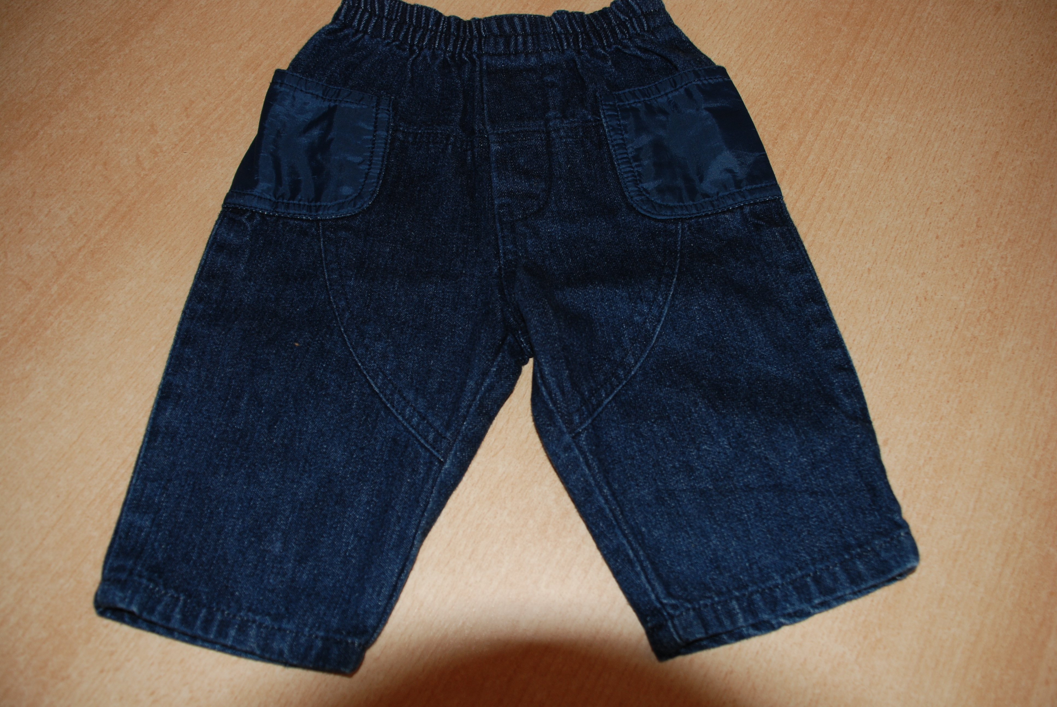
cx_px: 528
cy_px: 354
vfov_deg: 43.7
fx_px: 882
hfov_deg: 61.9
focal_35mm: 30
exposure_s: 1/60
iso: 200
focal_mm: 20
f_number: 3.8
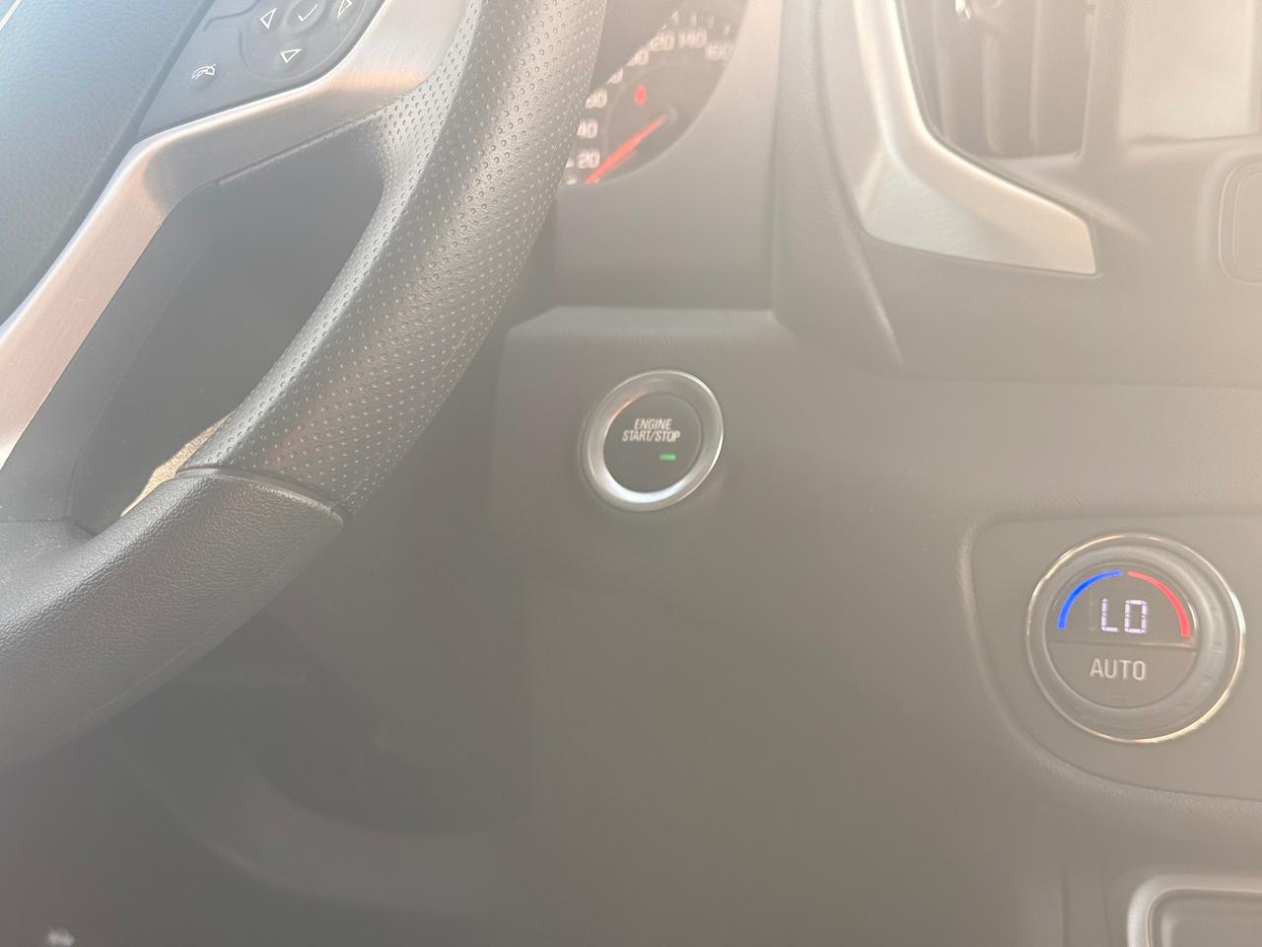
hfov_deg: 39.7
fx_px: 1750
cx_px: 631
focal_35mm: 48
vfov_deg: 30.3
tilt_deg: -6.0
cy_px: 474
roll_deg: +0.5
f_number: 1.78
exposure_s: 1/233
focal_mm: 6.76
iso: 100
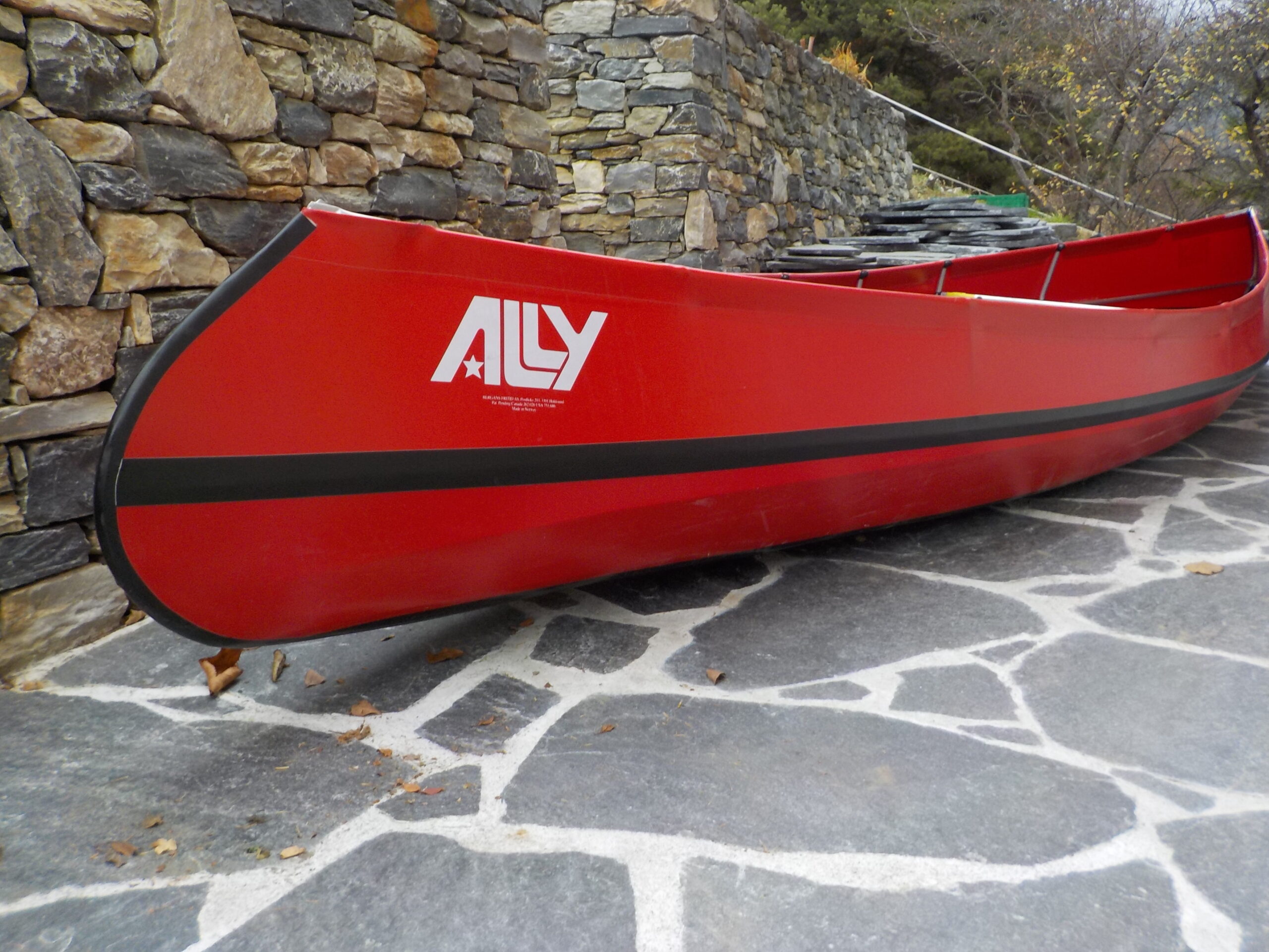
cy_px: 476
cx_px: 634
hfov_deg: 60.0
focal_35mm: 30
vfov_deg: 46.8
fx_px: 1100
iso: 140
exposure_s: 1/30
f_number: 3.3
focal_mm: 4.1
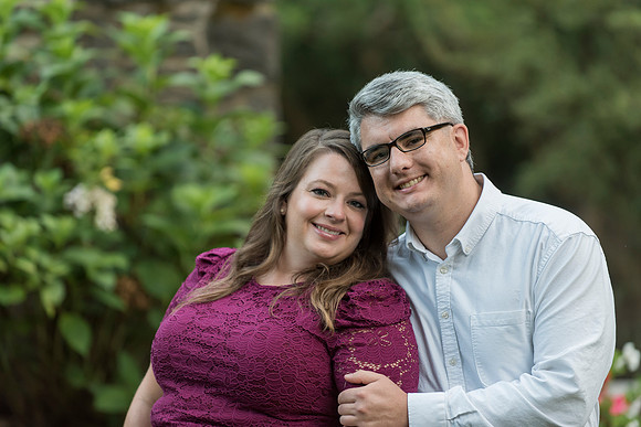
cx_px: 320
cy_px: 214
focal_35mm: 180
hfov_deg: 11.4
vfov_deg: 7.6
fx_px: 3206
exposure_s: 1/400
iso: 800
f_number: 3.2
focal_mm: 180
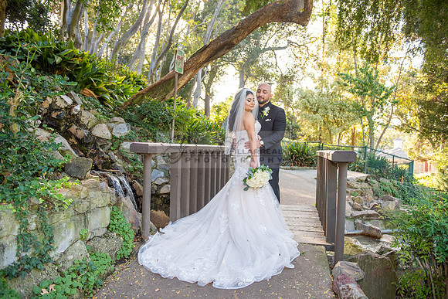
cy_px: 150
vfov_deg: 45.0
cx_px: 224
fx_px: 361
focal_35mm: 29
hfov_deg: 63.6
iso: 320
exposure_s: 1/160
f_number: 3.5
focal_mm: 29
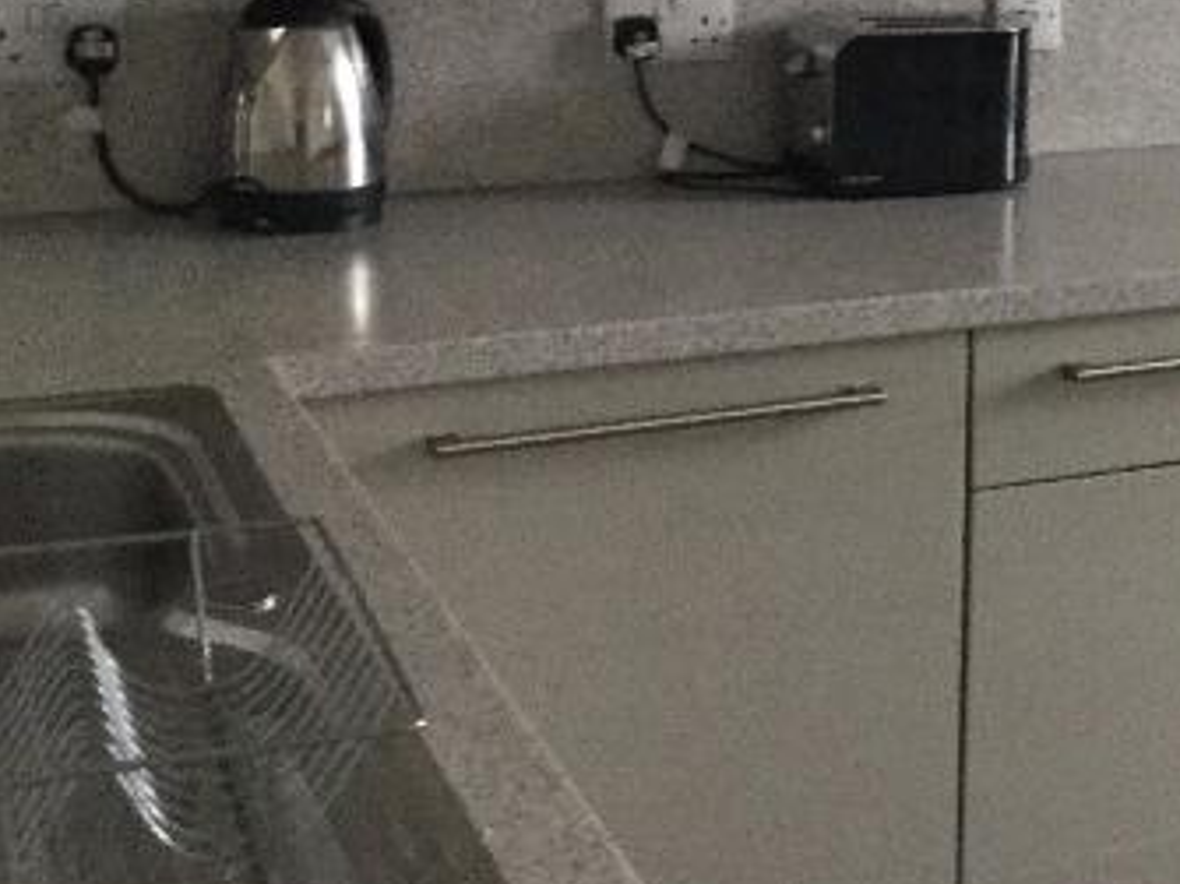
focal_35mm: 74
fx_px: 2522
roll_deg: -1.2
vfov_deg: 19.7
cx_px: 1226
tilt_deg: -10.3
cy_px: 190
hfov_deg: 24.9
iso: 200
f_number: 2.4
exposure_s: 1/25
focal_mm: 3.3
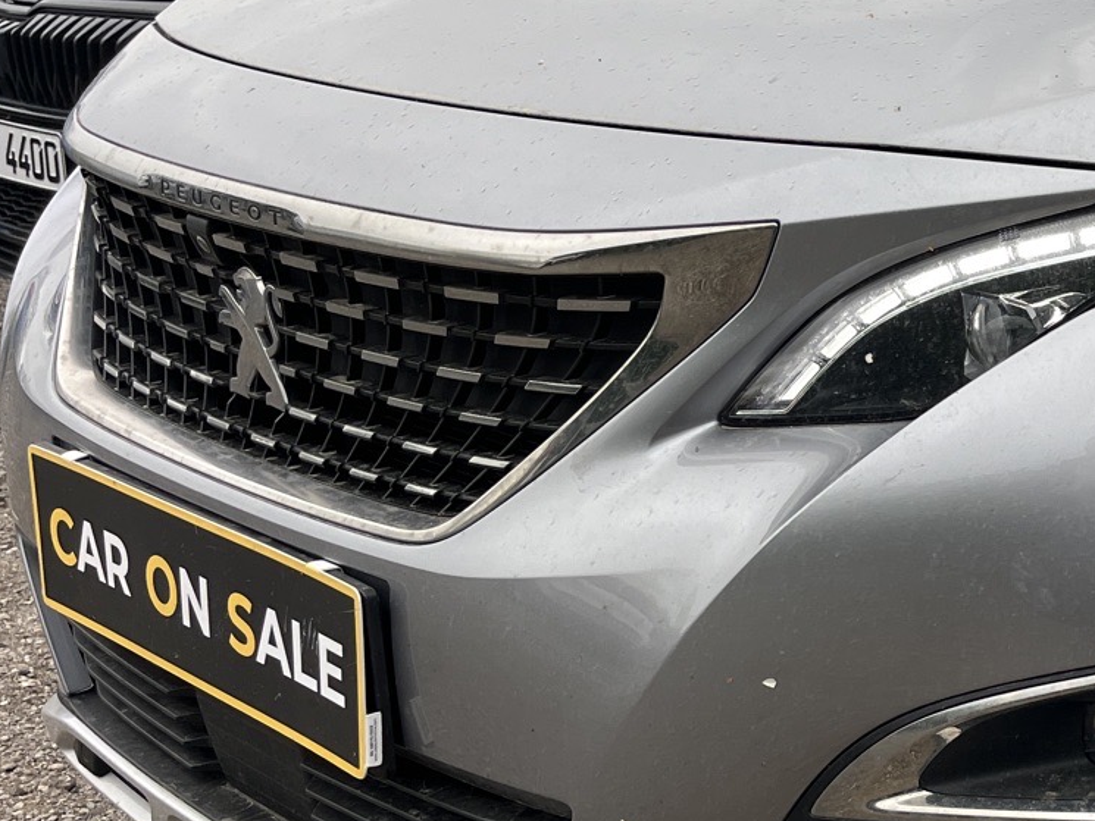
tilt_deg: -11.1
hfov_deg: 26.0
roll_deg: -1.9
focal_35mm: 67
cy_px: 438
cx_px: 1299
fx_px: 2120
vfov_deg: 21.9
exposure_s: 1/289
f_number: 1.6
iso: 40
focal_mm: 5.1
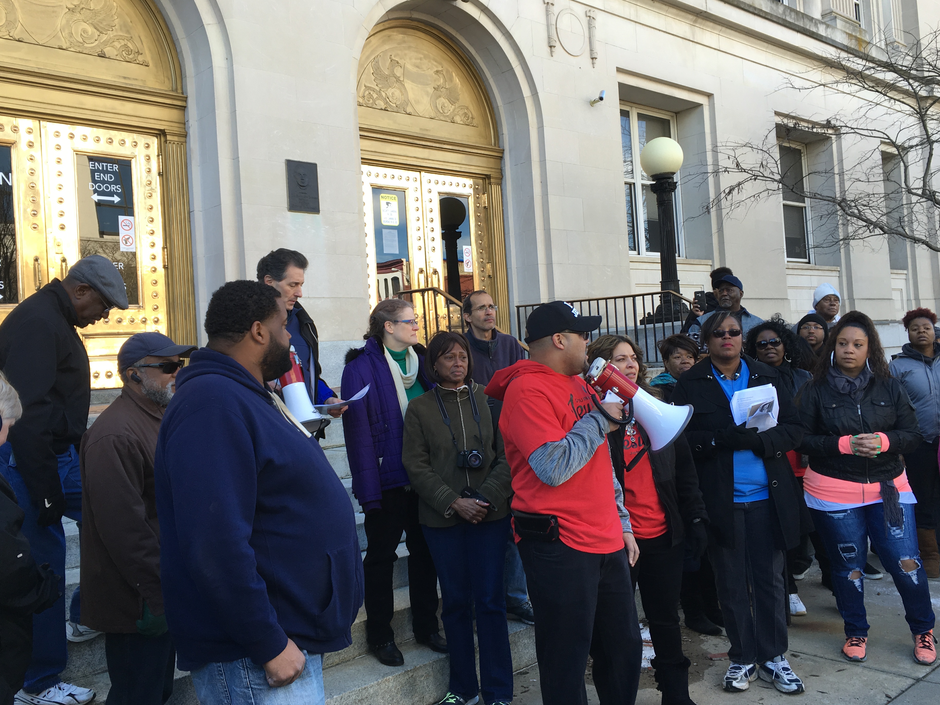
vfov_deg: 44.2
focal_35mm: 32
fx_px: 869
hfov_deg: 56.8
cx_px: 456
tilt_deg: +2.3
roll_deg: +3.3
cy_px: 346
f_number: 2.2
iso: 25
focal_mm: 4.15
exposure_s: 1/129
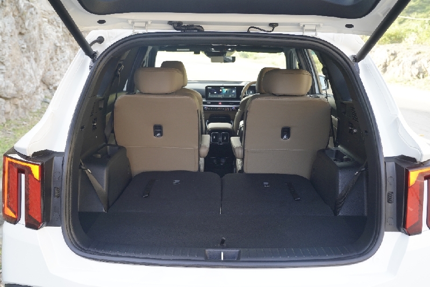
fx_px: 442
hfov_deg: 51.9
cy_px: 144
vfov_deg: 35.9
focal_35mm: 37
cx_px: 215
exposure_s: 1/40
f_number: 5.6
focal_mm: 37
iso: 640
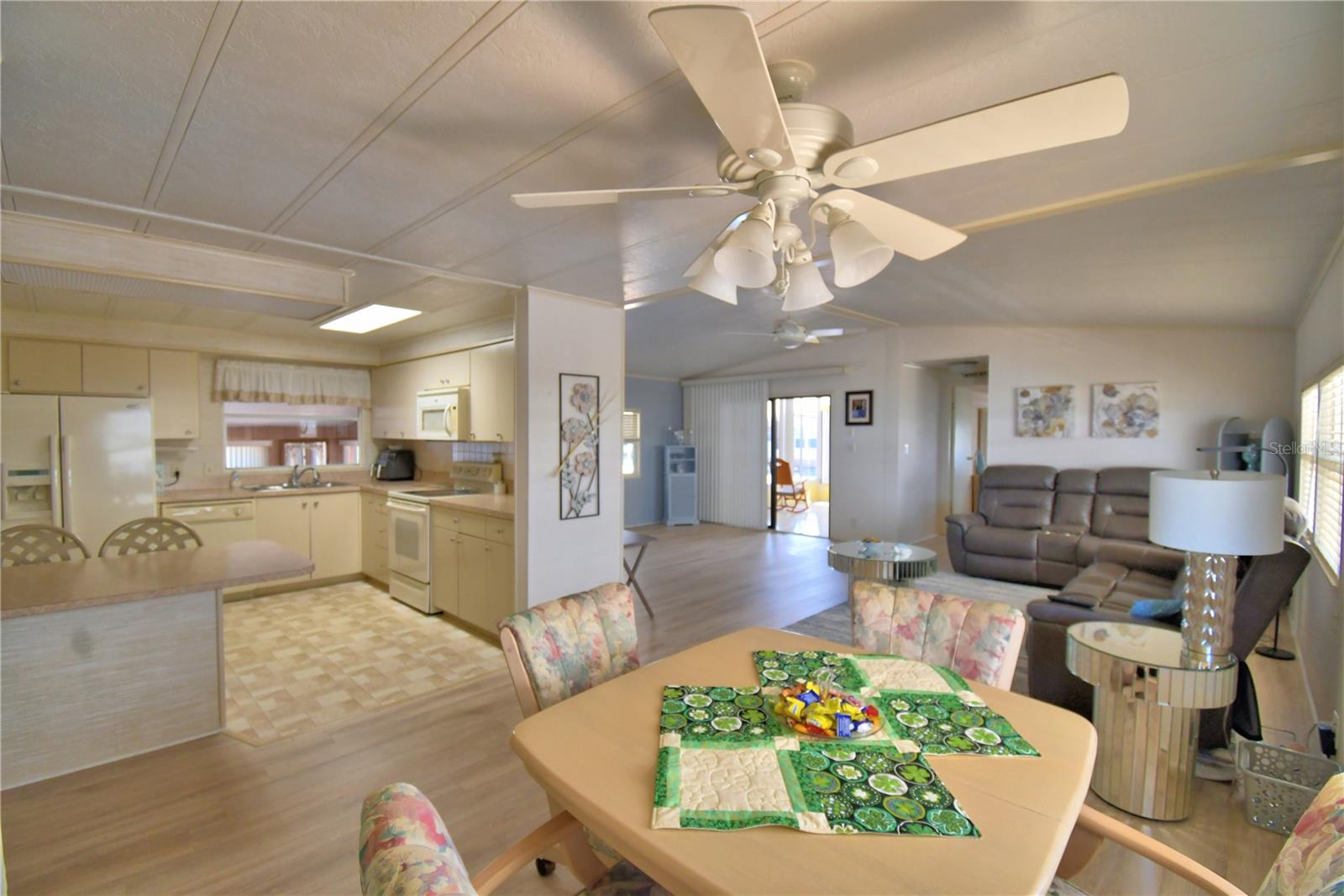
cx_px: 672
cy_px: 448
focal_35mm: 15
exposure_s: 1/60
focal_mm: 10
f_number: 4.5
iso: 400
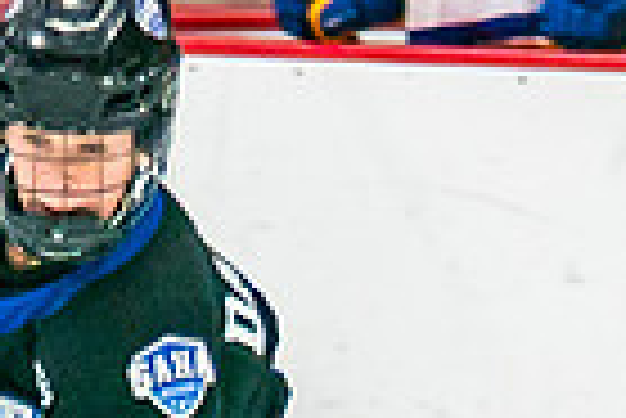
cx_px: 383
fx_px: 26197
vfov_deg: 0.9
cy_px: 1061
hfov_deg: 1.4
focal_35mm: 1505
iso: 400
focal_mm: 130
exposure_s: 1/640
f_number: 2.8
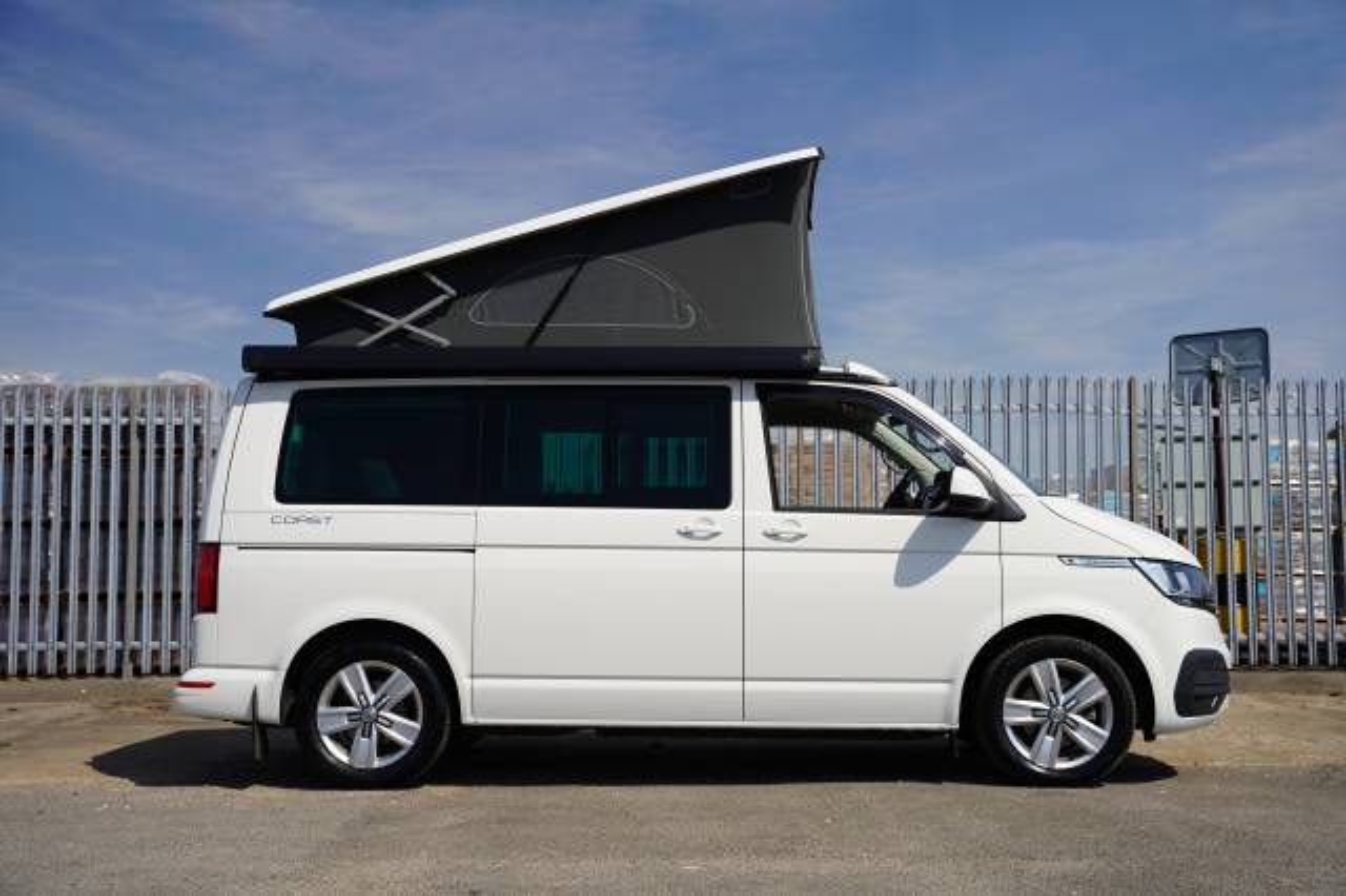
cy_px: 448
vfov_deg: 30.5
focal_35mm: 44
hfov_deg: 44.6
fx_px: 1640
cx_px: 673
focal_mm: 43.9
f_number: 5
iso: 100
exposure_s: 1/500
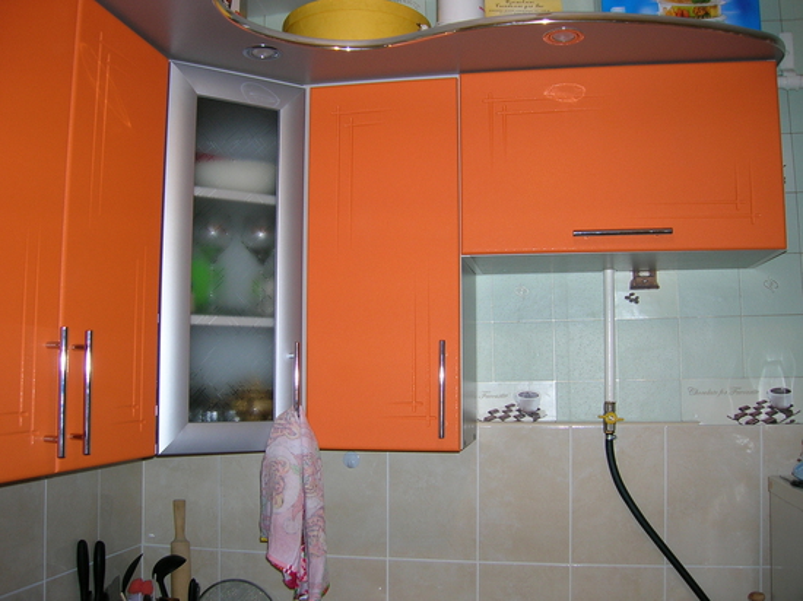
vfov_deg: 41.8
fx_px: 788
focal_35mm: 34
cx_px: 402
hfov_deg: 54.0
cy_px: 300
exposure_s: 1/60.1
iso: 50
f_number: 2.9
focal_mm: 5.7
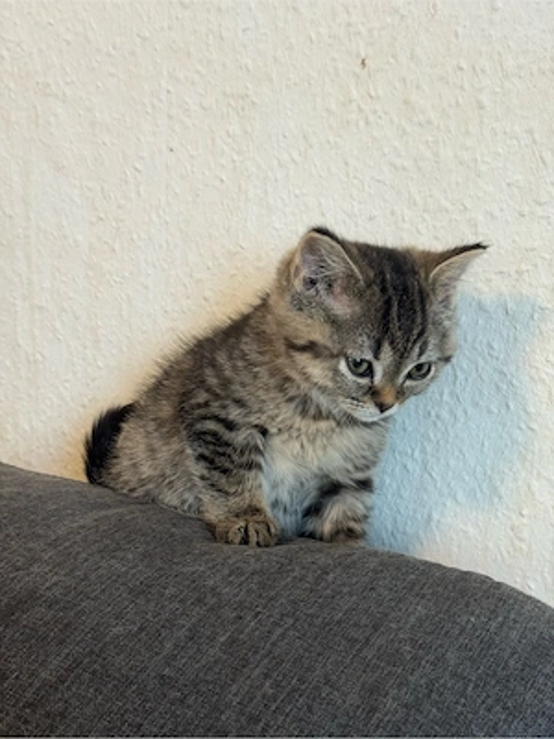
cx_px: 277
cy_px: 370
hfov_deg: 30.3
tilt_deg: -10.8
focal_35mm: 48
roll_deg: -2.8
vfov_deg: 39.7
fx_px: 1024
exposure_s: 1/50
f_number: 1.78
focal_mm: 6.76
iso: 125
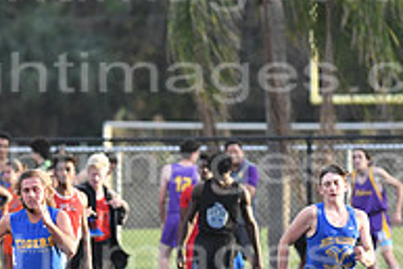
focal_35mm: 1353
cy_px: 305
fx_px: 15157
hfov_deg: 1.5
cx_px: 50
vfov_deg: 1.0
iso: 2000
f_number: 4
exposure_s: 1/2000
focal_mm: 300
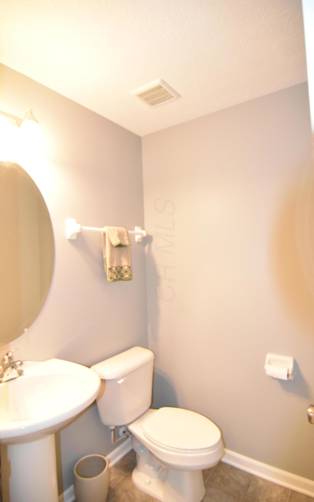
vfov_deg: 88.0
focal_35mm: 19
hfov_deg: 62.2
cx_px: 164
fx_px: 260
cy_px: 250
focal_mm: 12
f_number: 4
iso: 5000
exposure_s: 1/200
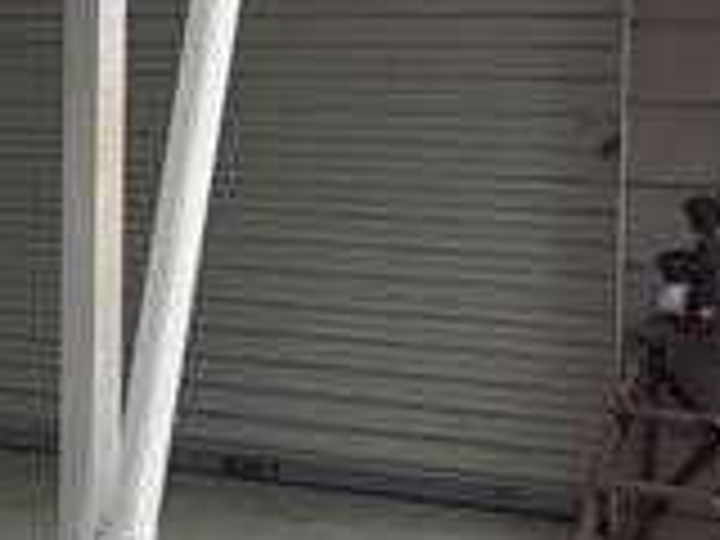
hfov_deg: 10.6
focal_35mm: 166
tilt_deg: -2.9
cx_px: -873
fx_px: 3453
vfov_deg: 8.9
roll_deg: -0.1
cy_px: 162
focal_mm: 5.96
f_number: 1.6
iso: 50
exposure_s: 1/400
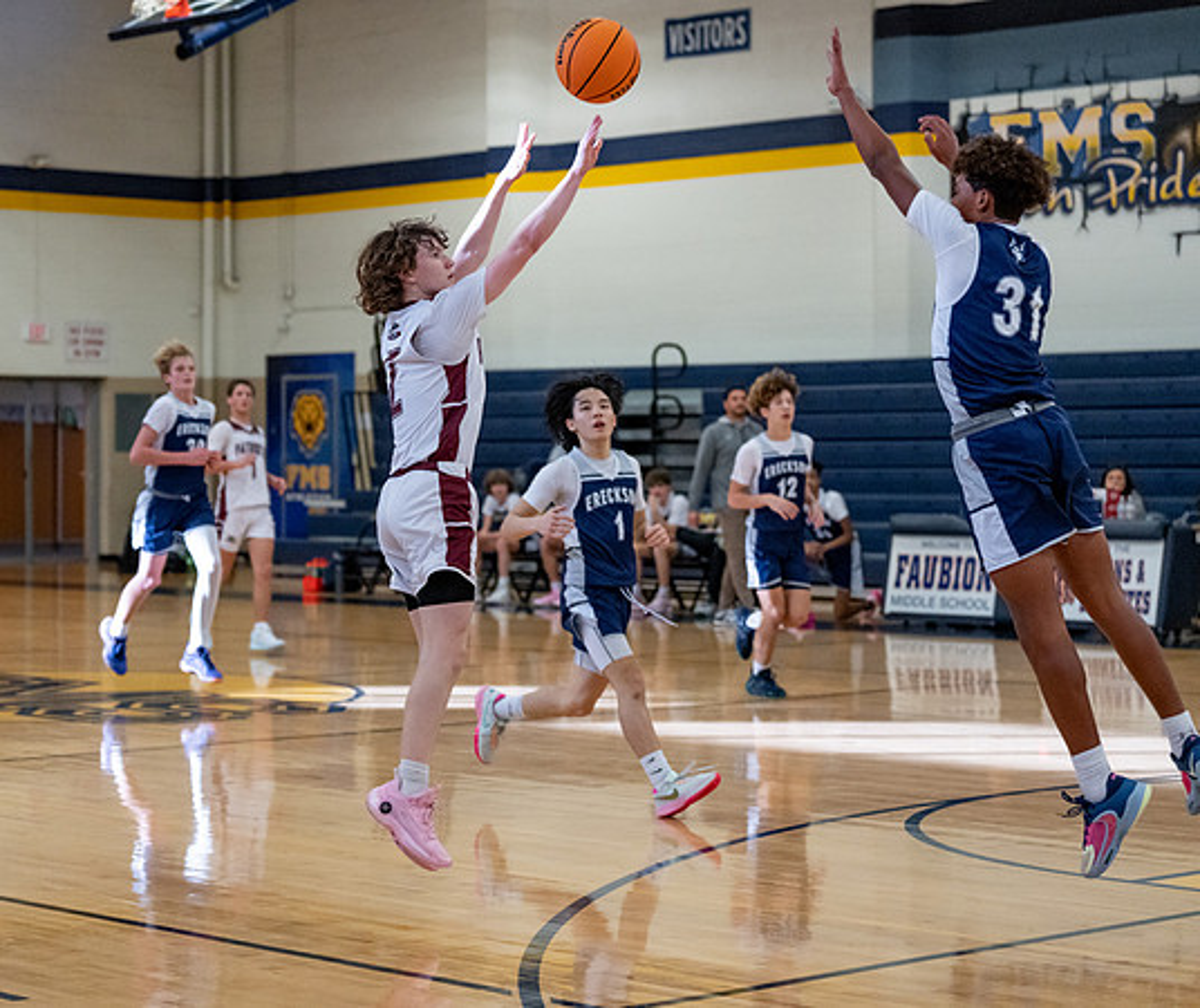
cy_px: 503
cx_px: 443
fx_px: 3093
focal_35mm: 85
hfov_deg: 21.9
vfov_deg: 18.5
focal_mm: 70
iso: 5000
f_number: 2.8
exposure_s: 1/1000
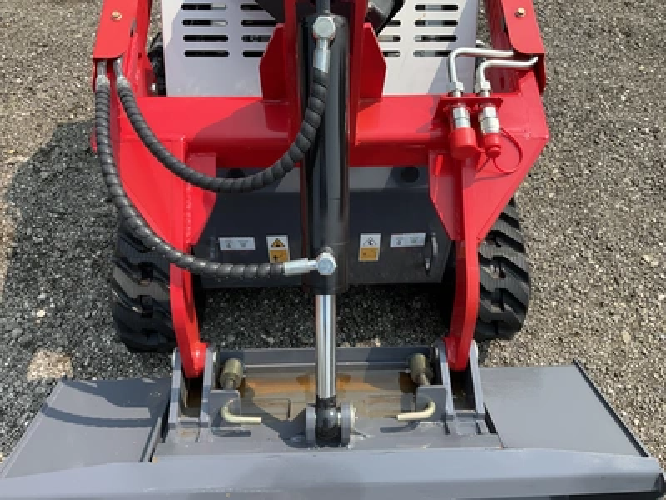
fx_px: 558
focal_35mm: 29
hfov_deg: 61.7
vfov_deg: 48.2
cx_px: 333
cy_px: 250
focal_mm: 3
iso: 25
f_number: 1.8
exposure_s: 1/842
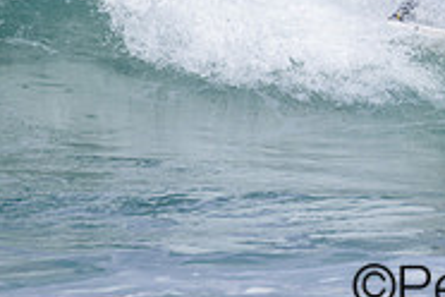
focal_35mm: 1837
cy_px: -111
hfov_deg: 1.1
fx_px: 22706
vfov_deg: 0.7
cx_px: 538
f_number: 11
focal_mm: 590
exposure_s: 1/2000
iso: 720
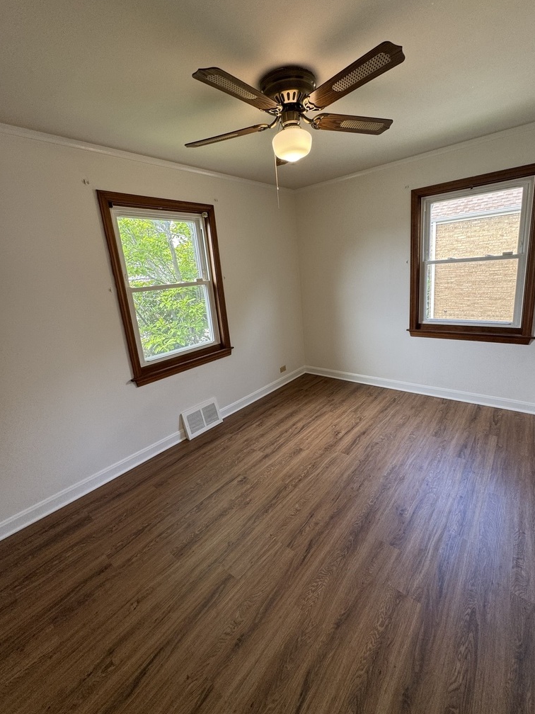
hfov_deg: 81.7
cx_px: 280
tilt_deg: -12.9
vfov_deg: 98.1
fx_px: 309
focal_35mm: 15
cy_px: 338
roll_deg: +3.8
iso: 100
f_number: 2.2
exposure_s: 1/99
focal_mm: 2.22
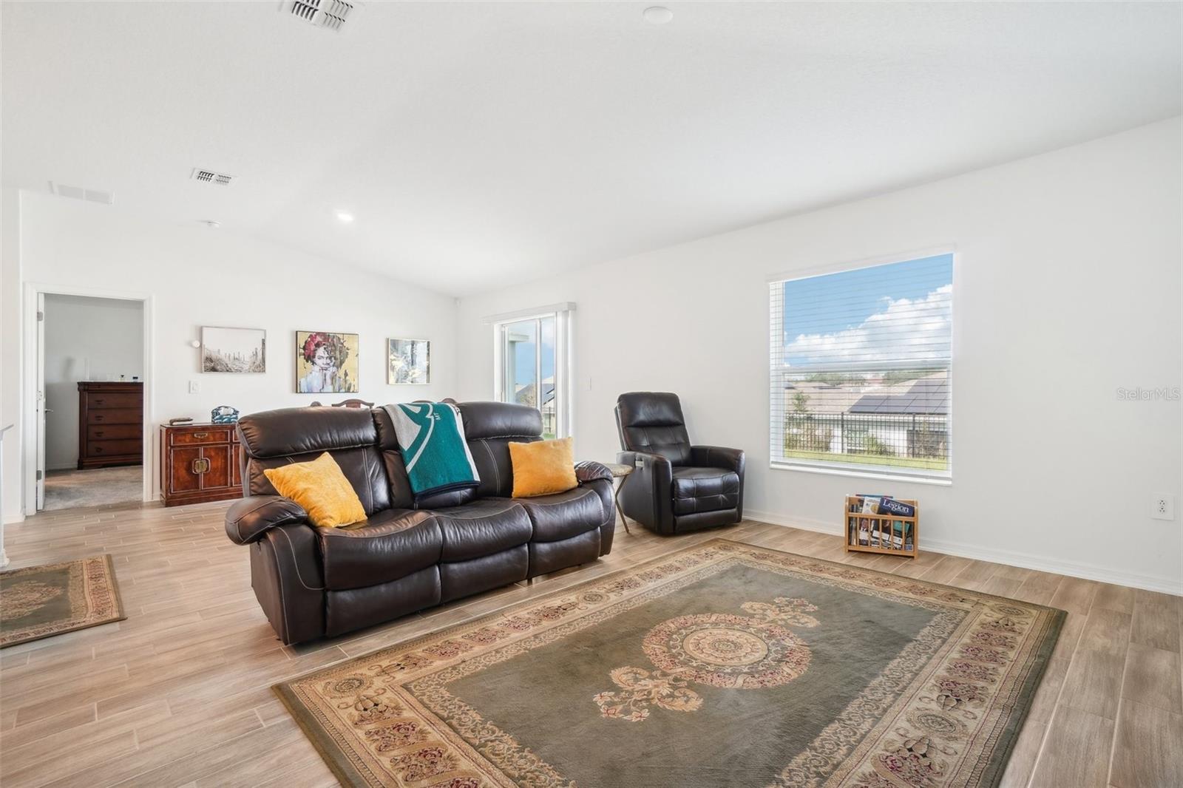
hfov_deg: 95.0
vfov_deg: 72.0
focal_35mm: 16
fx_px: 542
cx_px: 592
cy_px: 394
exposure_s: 1/15
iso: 400
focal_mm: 11
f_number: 8
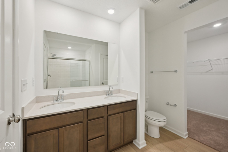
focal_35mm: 15
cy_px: 76
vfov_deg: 77.3
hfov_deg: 100.4
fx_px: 95
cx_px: 114
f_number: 8
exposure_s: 1/15
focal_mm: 15
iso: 200
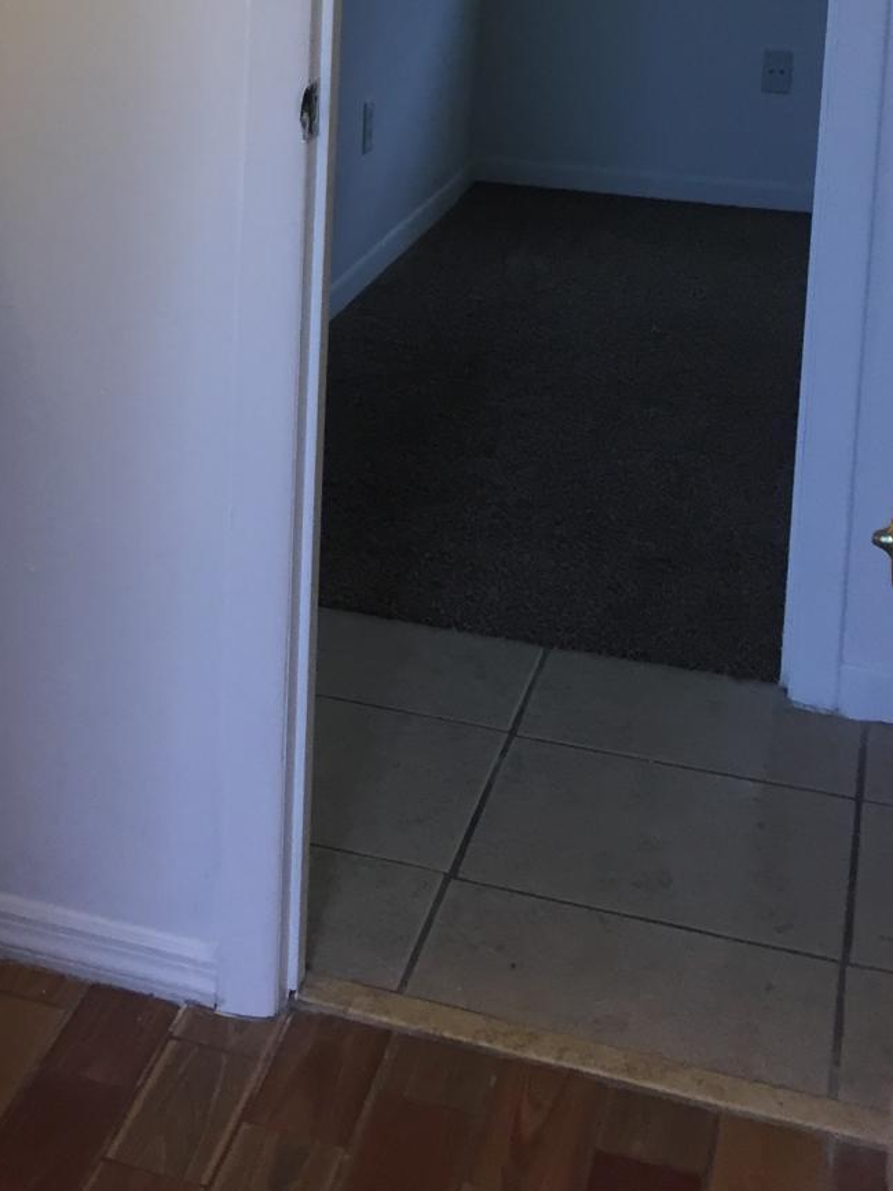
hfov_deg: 20.9
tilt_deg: -9.1
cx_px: -67
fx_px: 2306
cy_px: 77
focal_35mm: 67
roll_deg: -0.9
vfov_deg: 27.7
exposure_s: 1/30
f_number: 2.2
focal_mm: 4.15
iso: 40
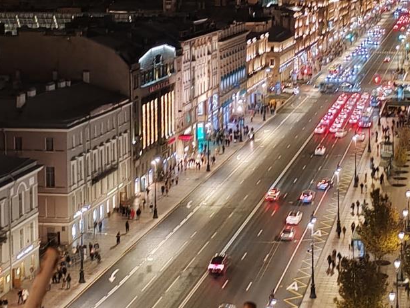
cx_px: 254
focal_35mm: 90
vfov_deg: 16.3
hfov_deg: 21.7
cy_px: 63
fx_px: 1066
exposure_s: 1/50
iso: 1600
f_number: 1.9
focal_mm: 6.12
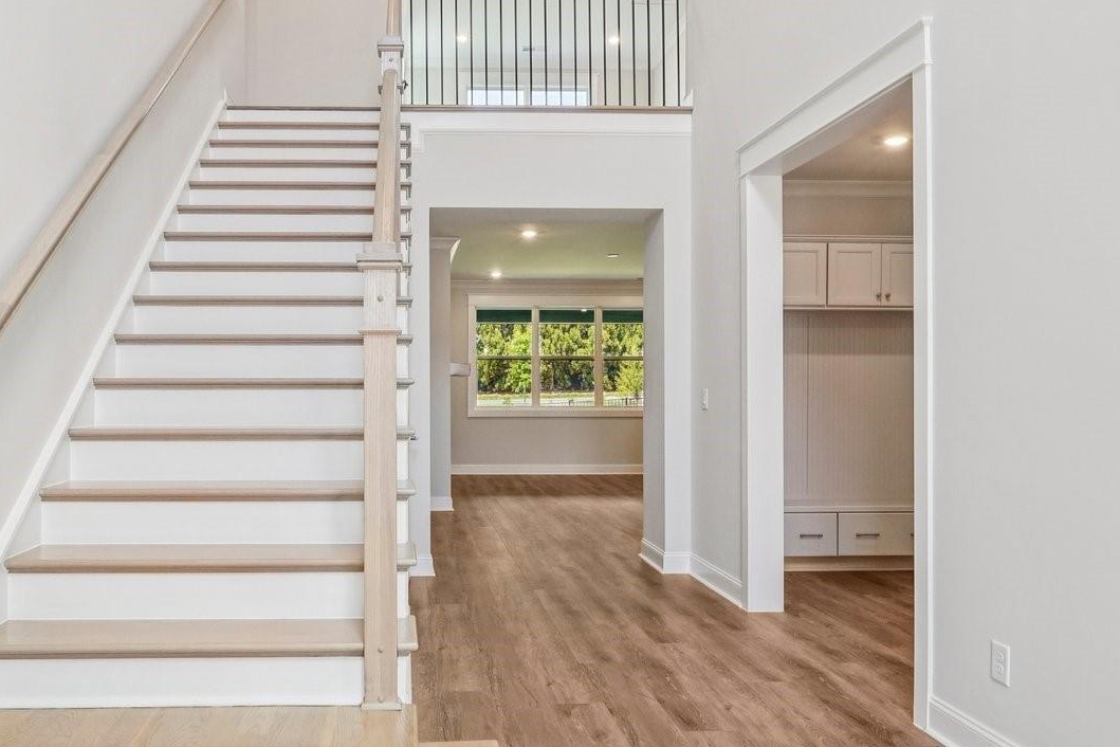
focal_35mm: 29
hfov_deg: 62.8
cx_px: 420
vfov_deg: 45.0
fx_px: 902
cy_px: 381
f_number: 8
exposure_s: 1/30
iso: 250
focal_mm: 10
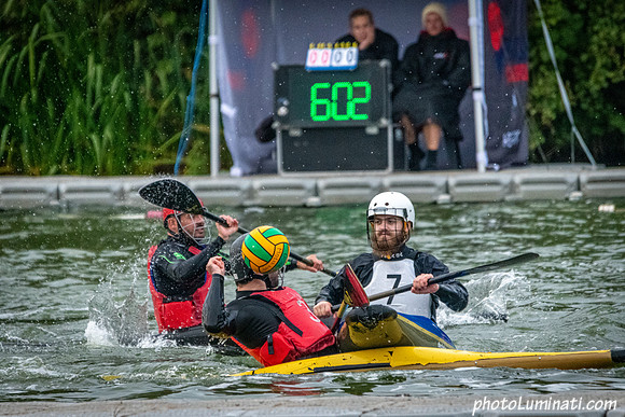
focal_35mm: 527
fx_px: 9146
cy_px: 275
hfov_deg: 3.9
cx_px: 288
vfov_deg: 2.6
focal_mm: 400
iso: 5000
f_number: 5.6
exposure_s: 1/2000
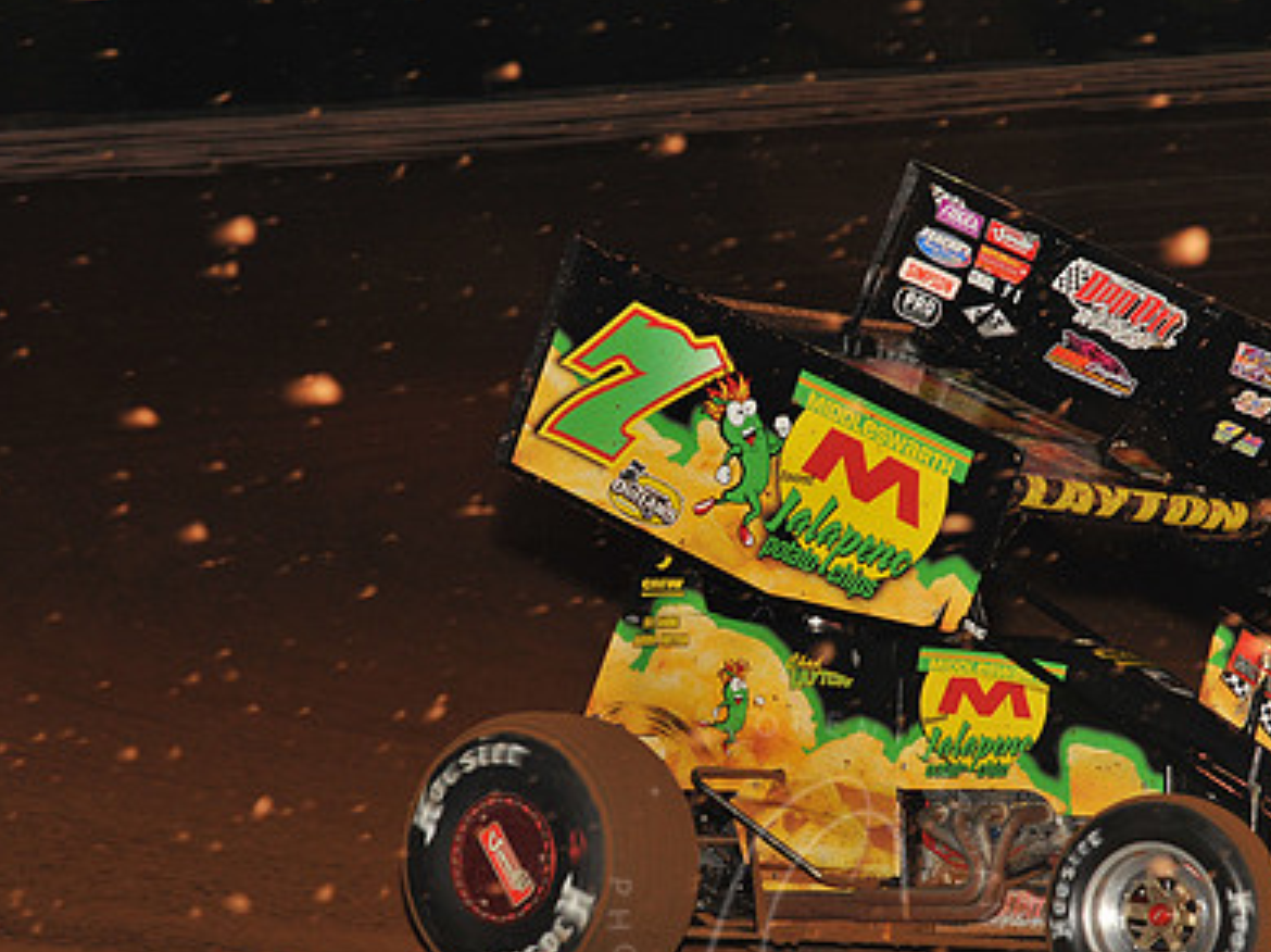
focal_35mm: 193
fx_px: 7082
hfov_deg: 10.2
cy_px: 606
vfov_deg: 7.7
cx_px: 802
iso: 1250
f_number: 7.1
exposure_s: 1/320
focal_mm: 135
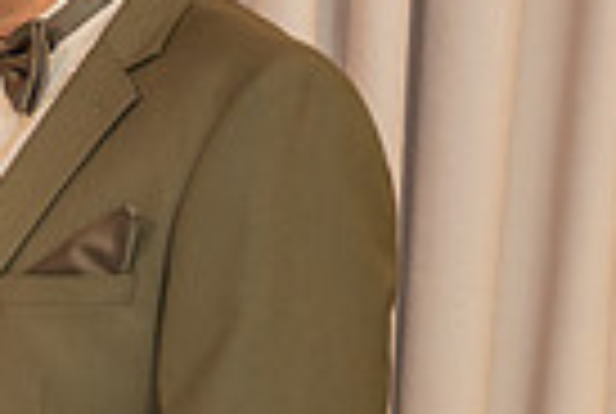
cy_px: 232
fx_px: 2898
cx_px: -616
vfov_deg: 8.2
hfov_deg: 11.0
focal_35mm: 169
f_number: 2.8
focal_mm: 40
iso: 800
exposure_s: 1/160
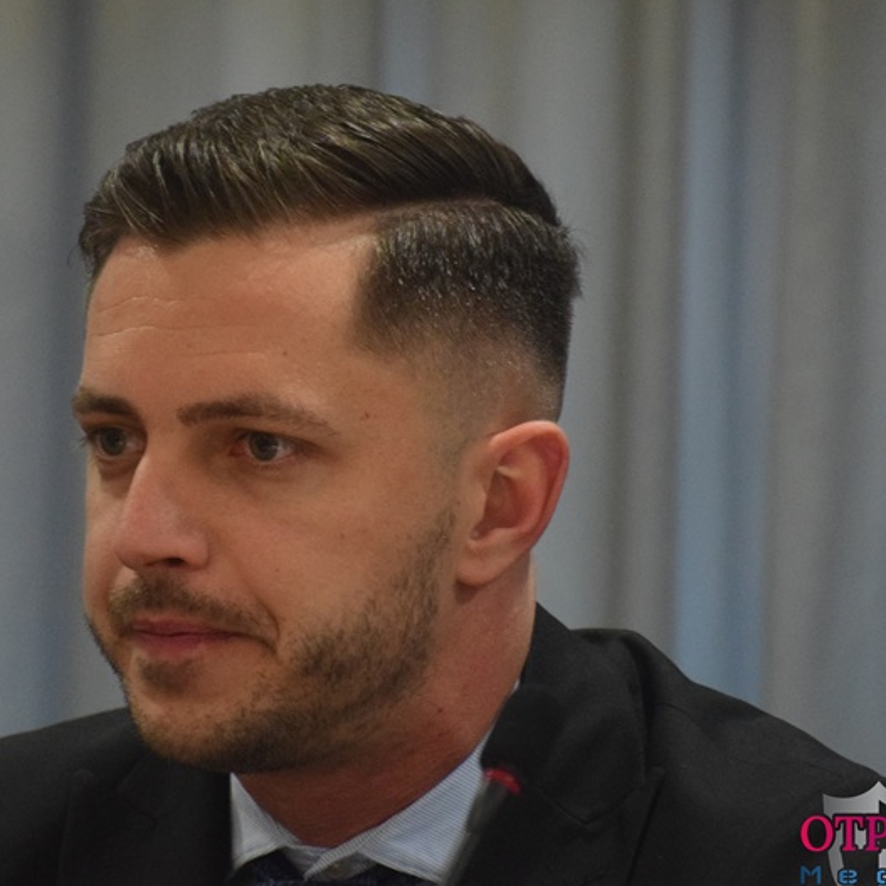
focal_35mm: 479
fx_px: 13871
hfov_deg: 3.7
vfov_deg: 3.7
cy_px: 430
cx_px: 232
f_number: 5.3
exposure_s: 1/80
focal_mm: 220
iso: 3200
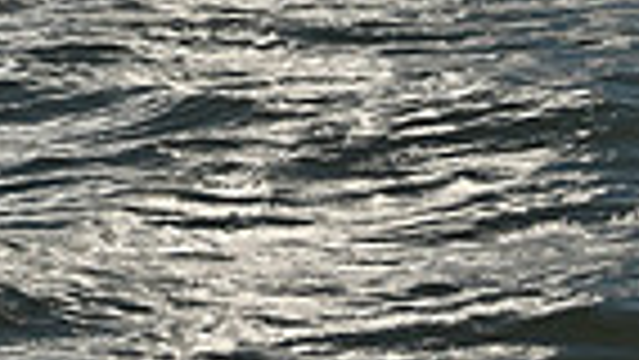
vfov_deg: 3.9
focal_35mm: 299
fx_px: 5068
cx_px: -74
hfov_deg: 7.2
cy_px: -914
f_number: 13
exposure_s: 1/1250
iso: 320
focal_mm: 70
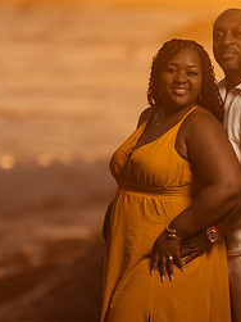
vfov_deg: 8.5
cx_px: 185
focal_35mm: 233
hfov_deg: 6.4
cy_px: 227
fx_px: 2165
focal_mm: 135
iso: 100
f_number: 1.8
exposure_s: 1/8000
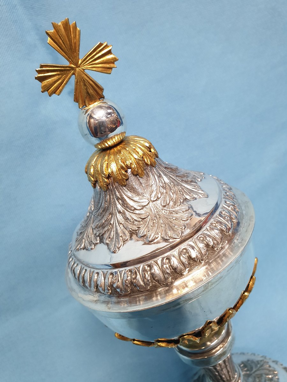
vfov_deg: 67.3
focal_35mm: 26
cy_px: 191
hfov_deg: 53.1
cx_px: 144
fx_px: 287
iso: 320
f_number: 2.4
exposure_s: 1/50
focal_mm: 4.3
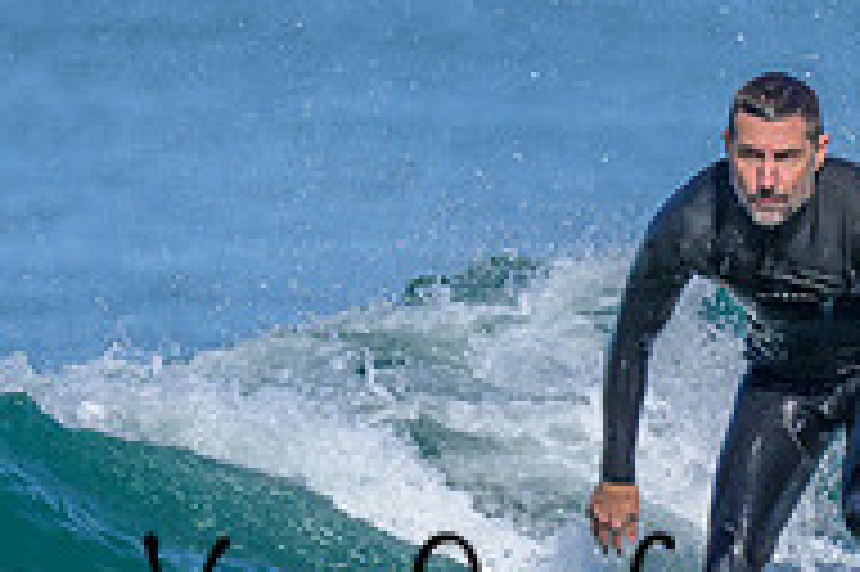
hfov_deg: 0.6
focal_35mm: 3320
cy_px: 634
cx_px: 641
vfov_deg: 0.4
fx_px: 79241
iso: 280
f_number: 6.3
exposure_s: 1/2000
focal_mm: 800
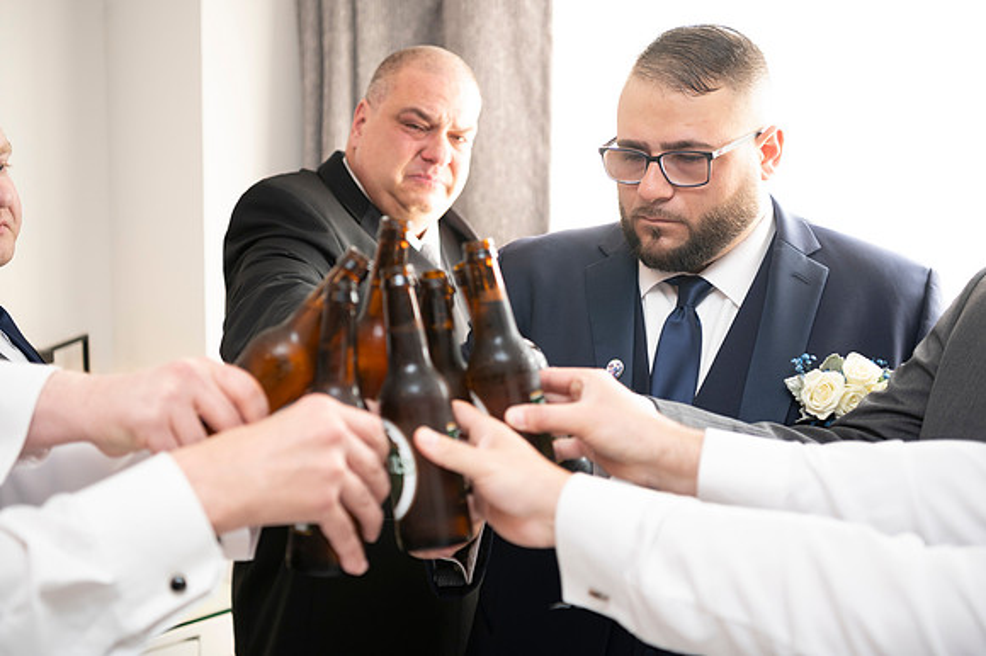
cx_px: 493
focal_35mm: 48
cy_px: 328
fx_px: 1314
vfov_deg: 28.0
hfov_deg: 41.1
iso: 800
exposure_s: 1/100
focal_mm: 48
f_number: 2.8
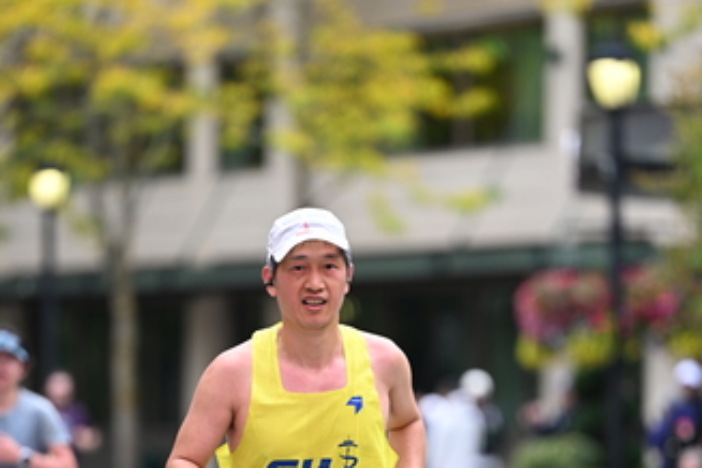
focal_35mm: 303
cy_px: 406
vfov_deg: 4.5
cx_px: 351
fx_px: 5908
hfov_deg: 6.8
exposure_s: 1/2000
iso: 640
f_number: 2.8
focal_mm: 180
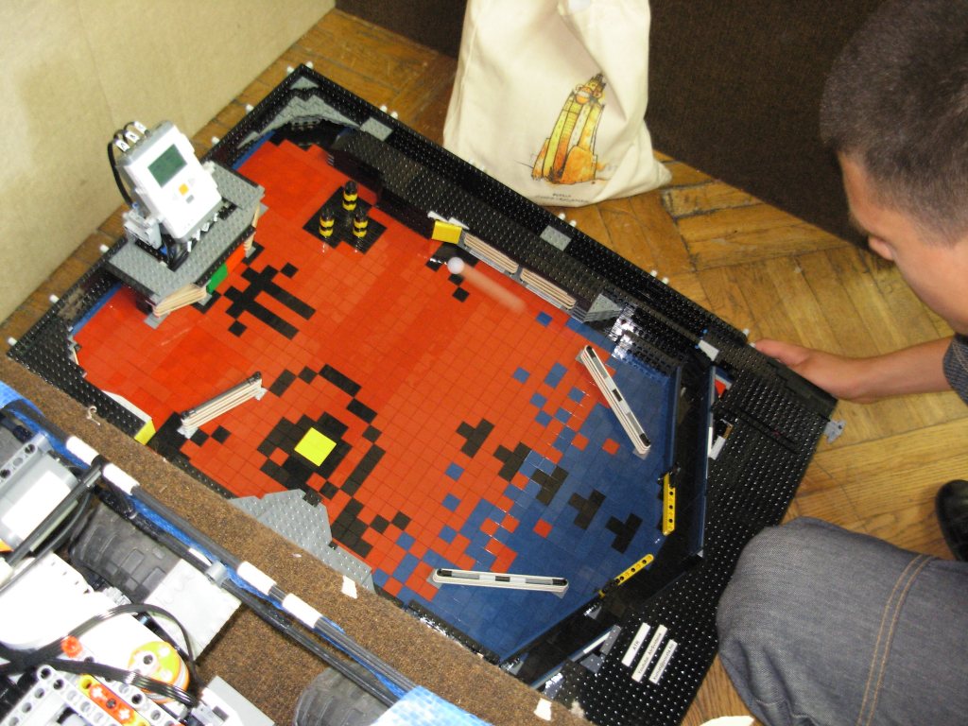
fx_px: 1063
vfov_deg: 37.7
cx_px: 484
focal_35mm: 38
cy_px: 363
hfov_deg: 49.0
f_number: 2.9
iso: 377
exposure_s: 1/5.6
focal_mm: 6.3
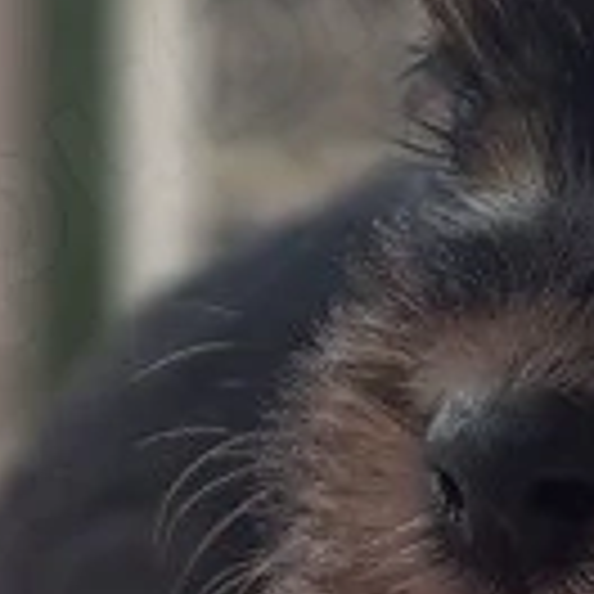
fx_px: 4523
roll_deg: -0.4
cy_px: 117
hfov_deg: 7.5
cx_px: 702
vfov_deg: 7.5
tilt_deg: +0.8
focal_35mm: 233
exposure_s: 1/927
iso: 50
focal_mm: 5.96
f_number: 1.6
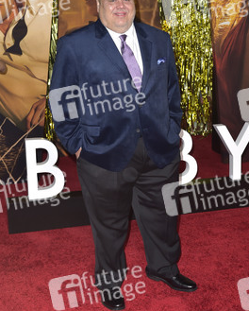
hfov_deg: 26.7
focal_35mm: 57
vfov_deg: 33.0
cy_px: 147
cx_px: 125
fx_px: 524
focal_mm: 50
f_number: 6.3
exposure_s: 1/250
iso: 1250
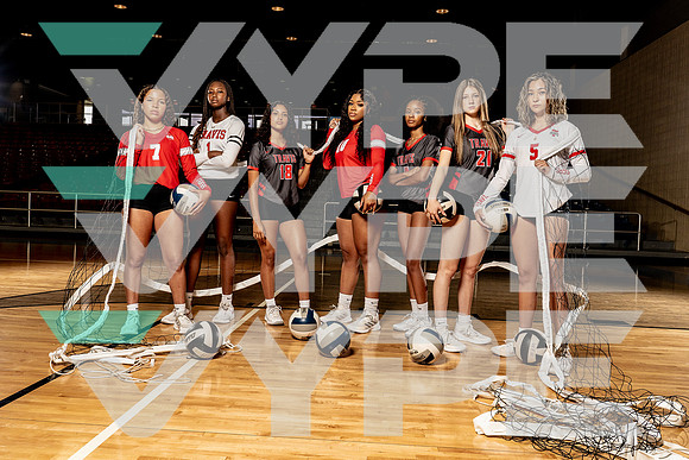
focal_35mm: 30
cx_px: 331
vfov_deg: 43.7
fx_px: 573
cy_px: 222
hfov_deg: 62.0
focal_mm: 26
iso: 640
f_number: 8
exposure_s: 1/250
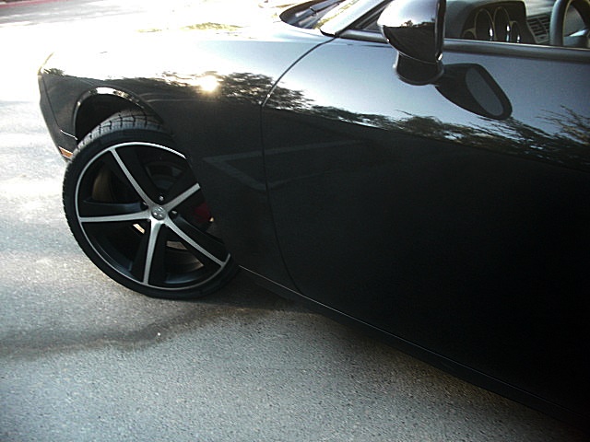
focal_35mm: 36
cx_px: 295
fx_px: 614
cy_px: 221
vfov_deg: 39.7
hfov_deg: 51.4
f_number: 2.8
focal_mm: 6.3
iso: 200
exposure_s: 1/80
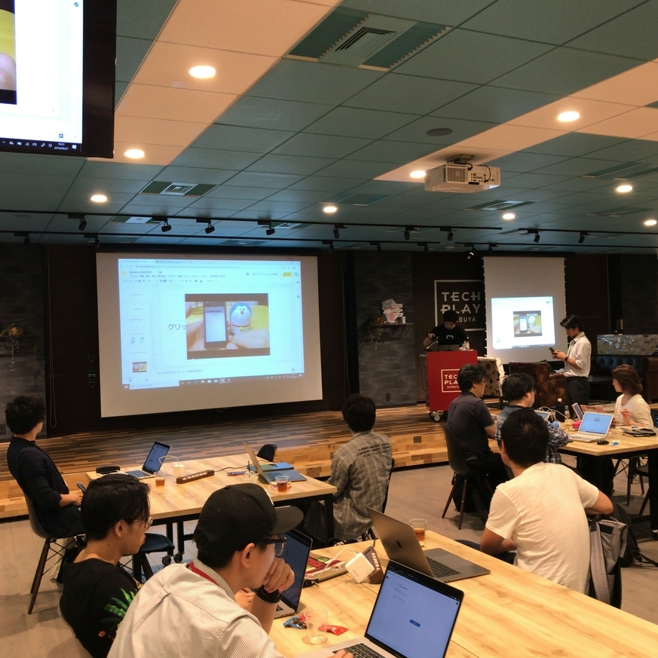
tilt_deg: +1.4
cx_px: 336
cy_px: 332
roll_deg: +1.6
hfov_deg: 48.4
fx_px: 731
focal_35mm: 34
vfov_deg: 48.5
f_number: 1.8
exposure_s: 1/30
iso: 64
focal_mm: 3.99
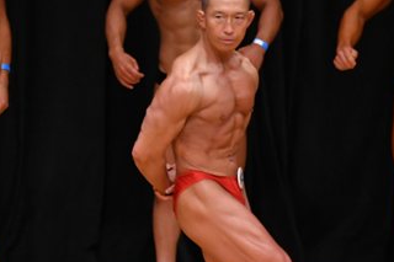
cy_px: 159
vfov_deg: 2.2
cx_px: -66
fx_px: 6749
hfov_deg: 3.3
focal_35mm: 617
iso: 3200
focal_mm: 170
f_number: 5.6
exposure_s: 1/400
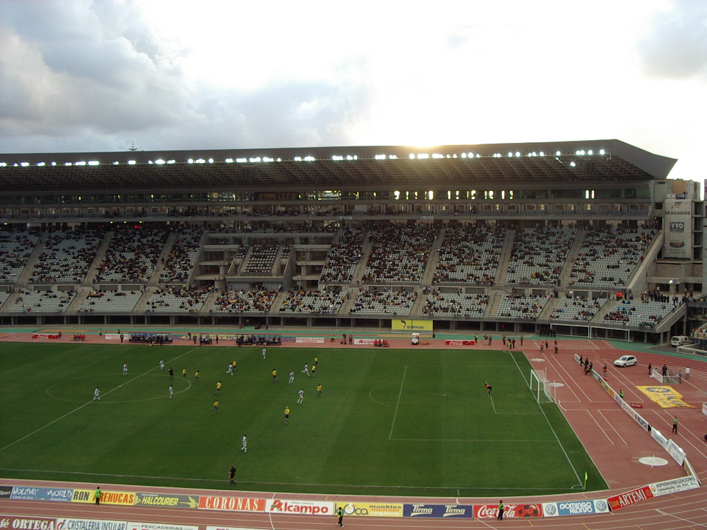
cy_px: 265
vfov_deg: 37.7
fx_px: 776
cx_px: 354
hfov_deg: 49.0
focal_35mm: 38
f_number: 4.8
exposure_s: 1/60
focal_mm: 5.8
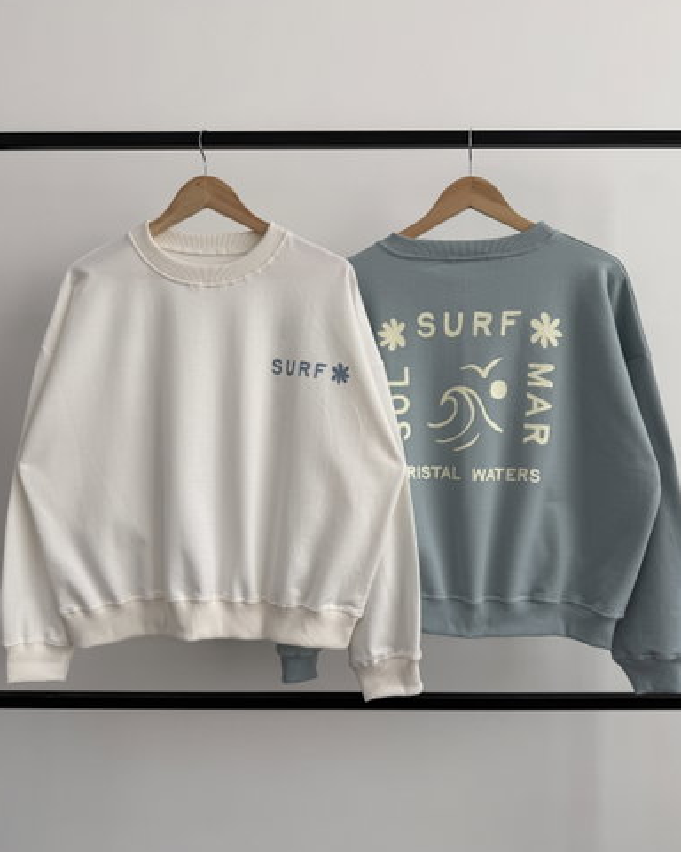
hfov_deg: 54.9
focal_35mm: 26
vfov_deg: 66.0
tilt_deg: -0.8
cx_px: 344
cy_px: 438
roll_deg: -0.2
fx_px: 655
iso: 80
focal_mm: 6.76
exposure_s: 1/426
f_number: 1.78
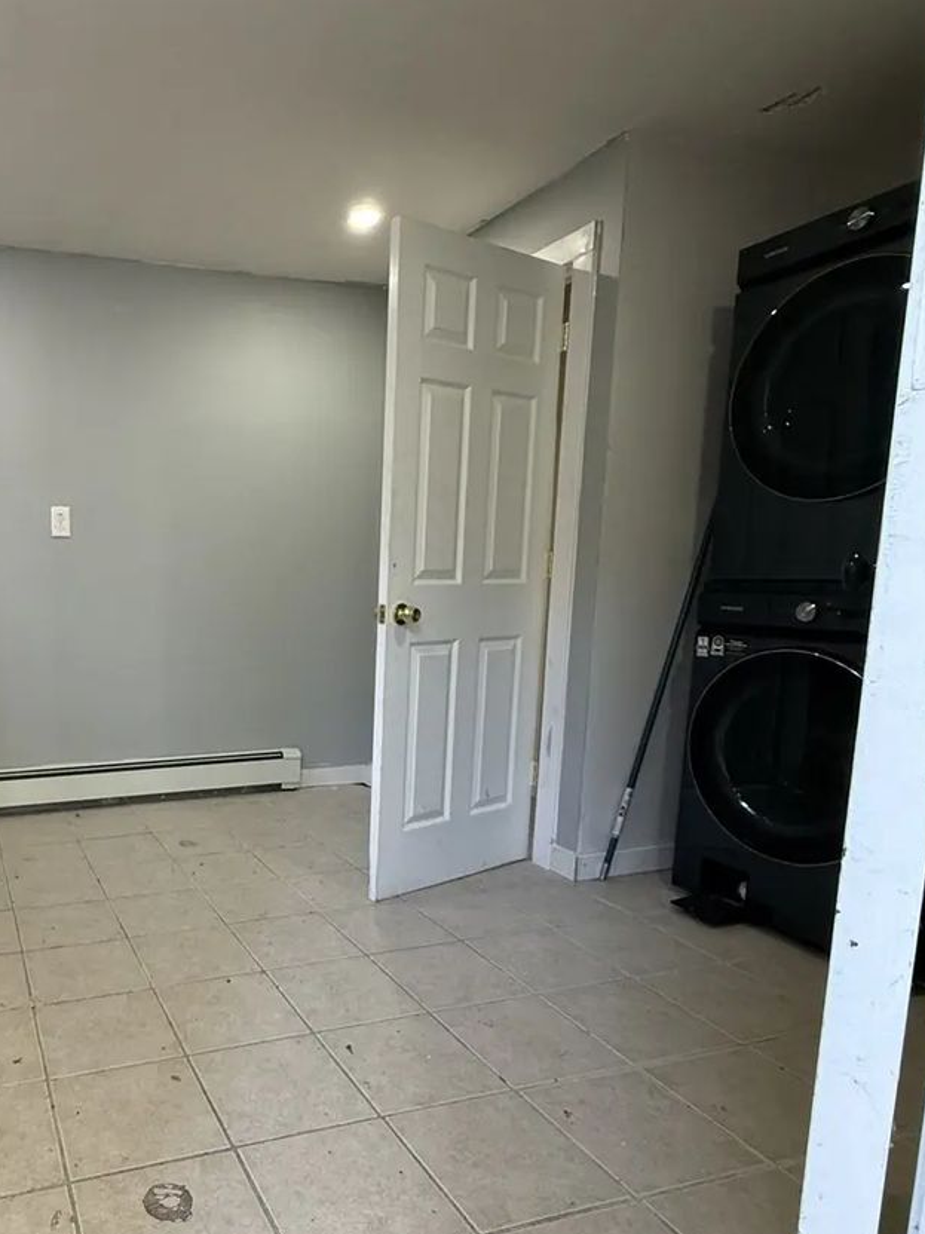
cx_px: 181
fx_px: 820
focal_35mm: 23
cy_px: 702
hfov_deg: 54.7
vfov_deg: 73.6
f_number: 2.2
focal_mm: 2.22
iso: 200
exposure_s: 1/120
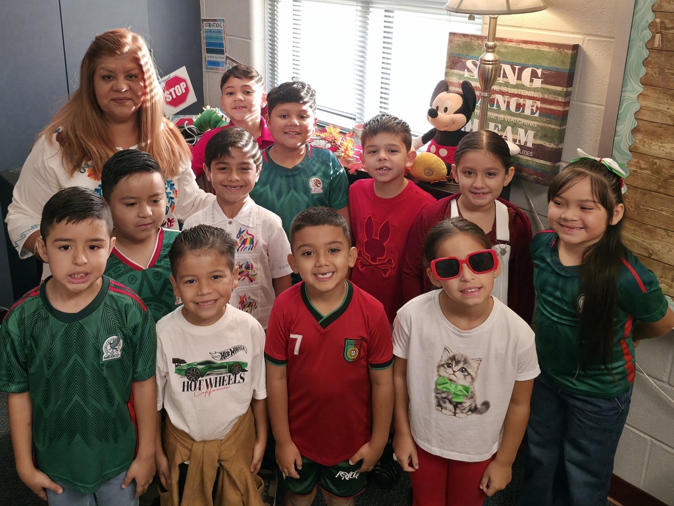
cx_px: 337
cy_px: 253
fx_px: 448
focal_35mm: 23
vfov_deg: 58.9
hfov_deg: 73.9
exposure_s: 1/120
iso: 320
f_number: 1.7
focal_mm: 6.3
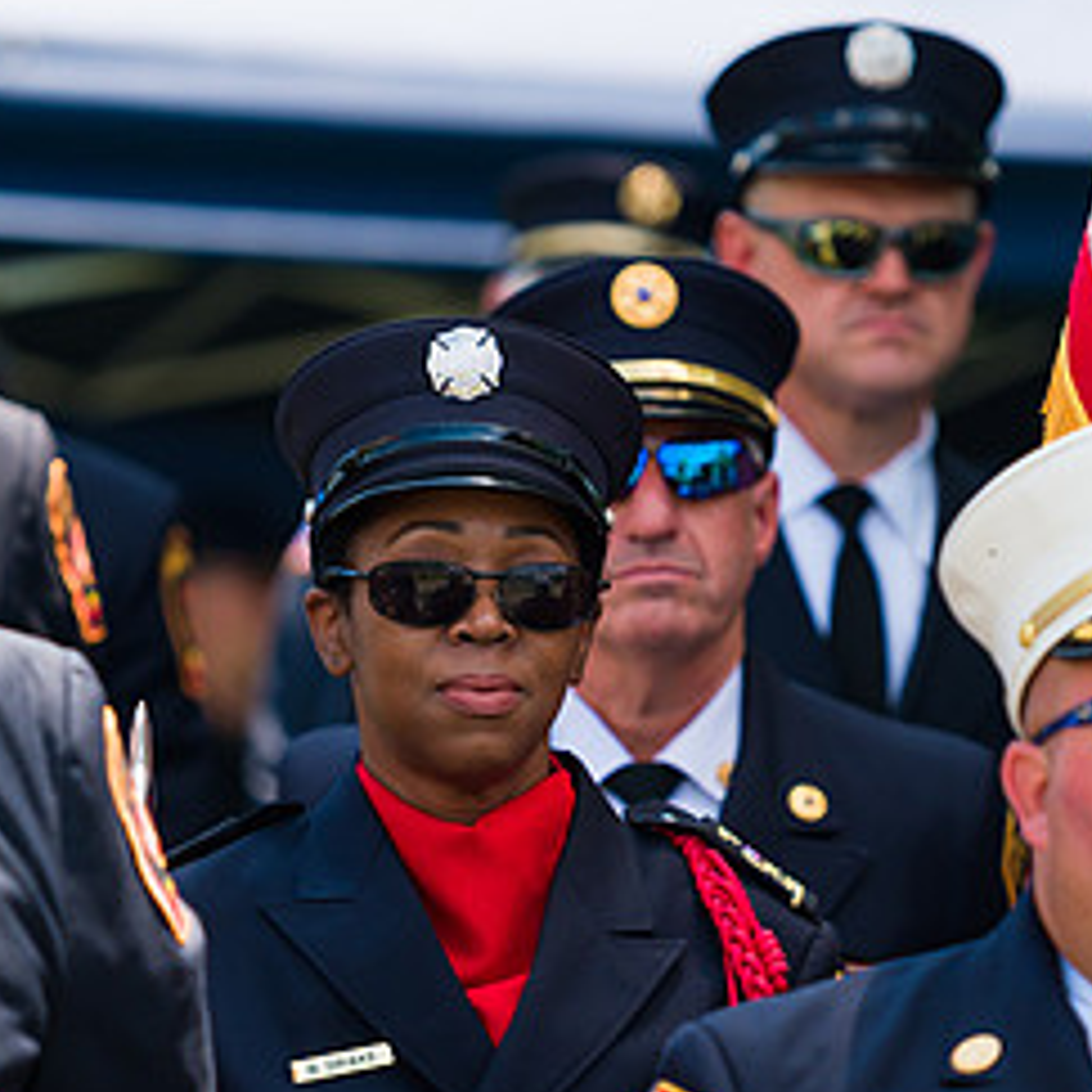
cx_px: 517
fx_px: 10850
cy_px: 692
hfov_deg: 5.8
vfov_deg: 5.8
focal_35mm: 304
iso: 200
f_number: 3.2
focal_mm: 150
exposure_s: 1/1600
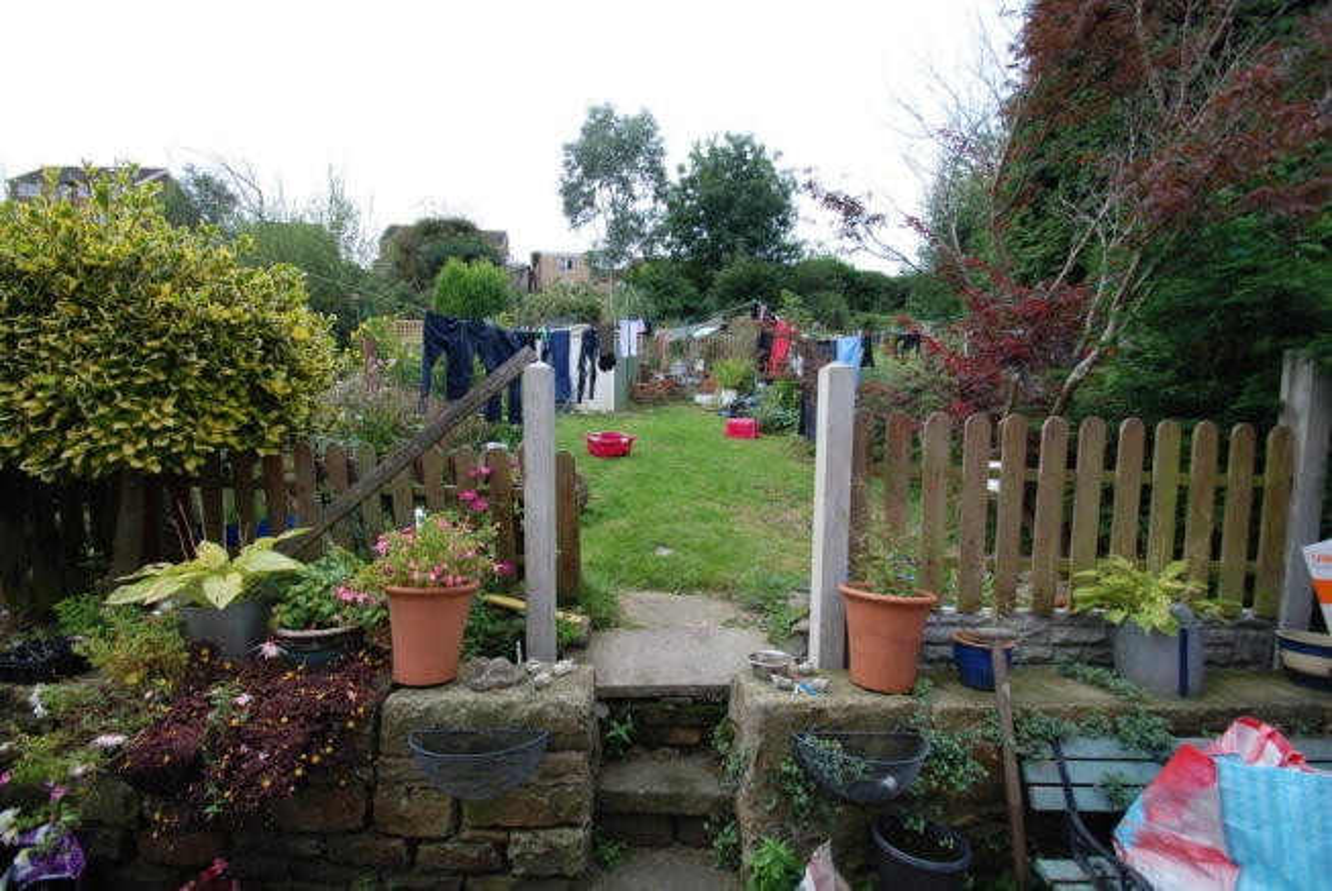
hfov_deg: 100.3
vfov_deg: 77.5
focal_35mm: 15
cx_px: 666
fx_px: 556
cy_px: 446
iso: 110
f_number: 5.6
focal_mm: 10
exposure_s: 1/125
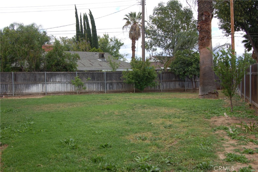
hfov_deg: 49.6
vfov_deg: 34.1
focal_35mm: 39
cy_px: 86
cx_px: 129
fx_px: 279
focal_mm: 26
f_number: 8
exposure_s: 1/250
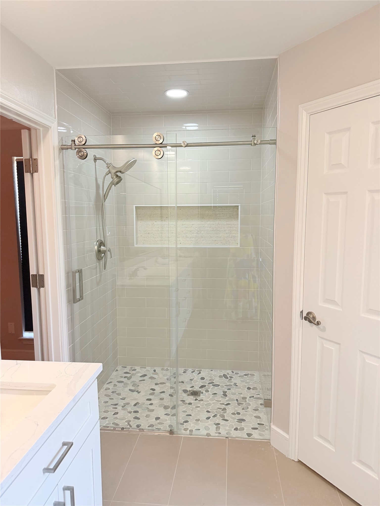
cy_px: 253
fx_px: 351
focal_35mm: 24
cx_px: 190
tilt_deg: -6.5
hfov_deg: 56.8
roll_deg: +0.4
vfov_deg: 71.6
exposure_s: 1/226
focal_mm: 6.76
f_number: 1.78
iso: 200
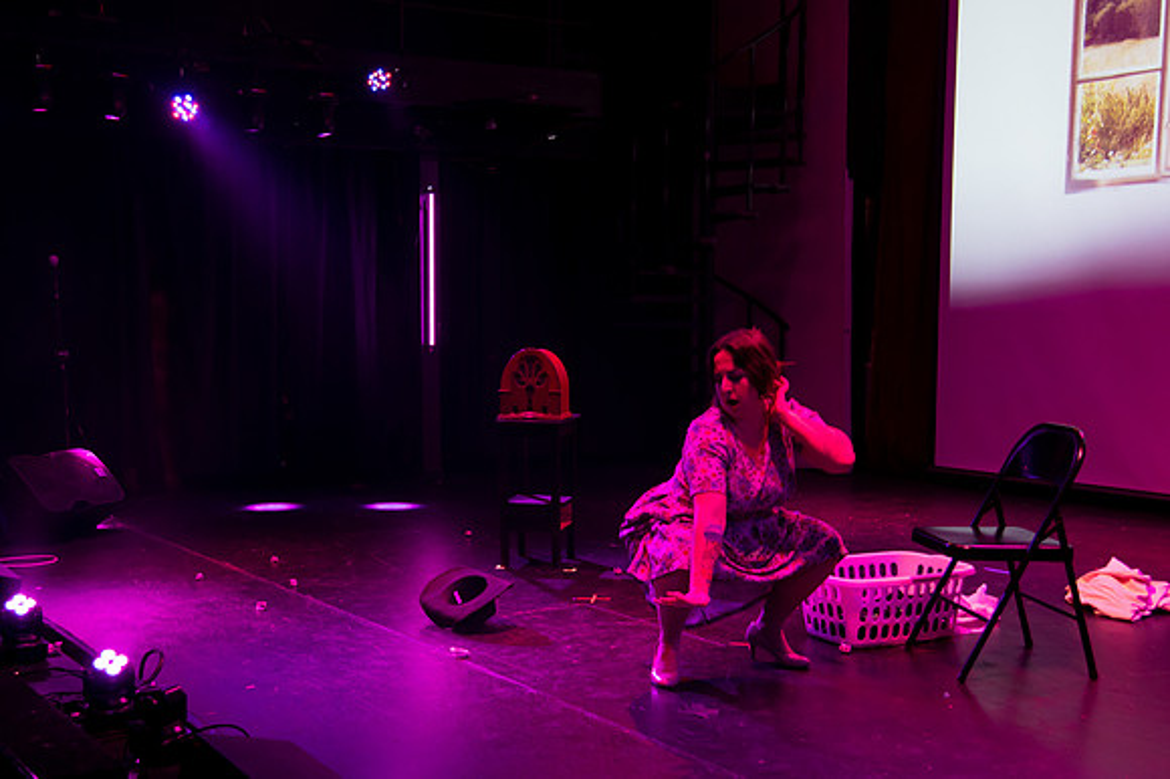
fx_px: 1486
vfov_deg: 29.4
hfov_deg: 42.9
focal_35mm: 46
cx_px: 514
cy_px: 407
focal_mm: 38
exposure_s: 1/160
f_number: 4
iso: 3200
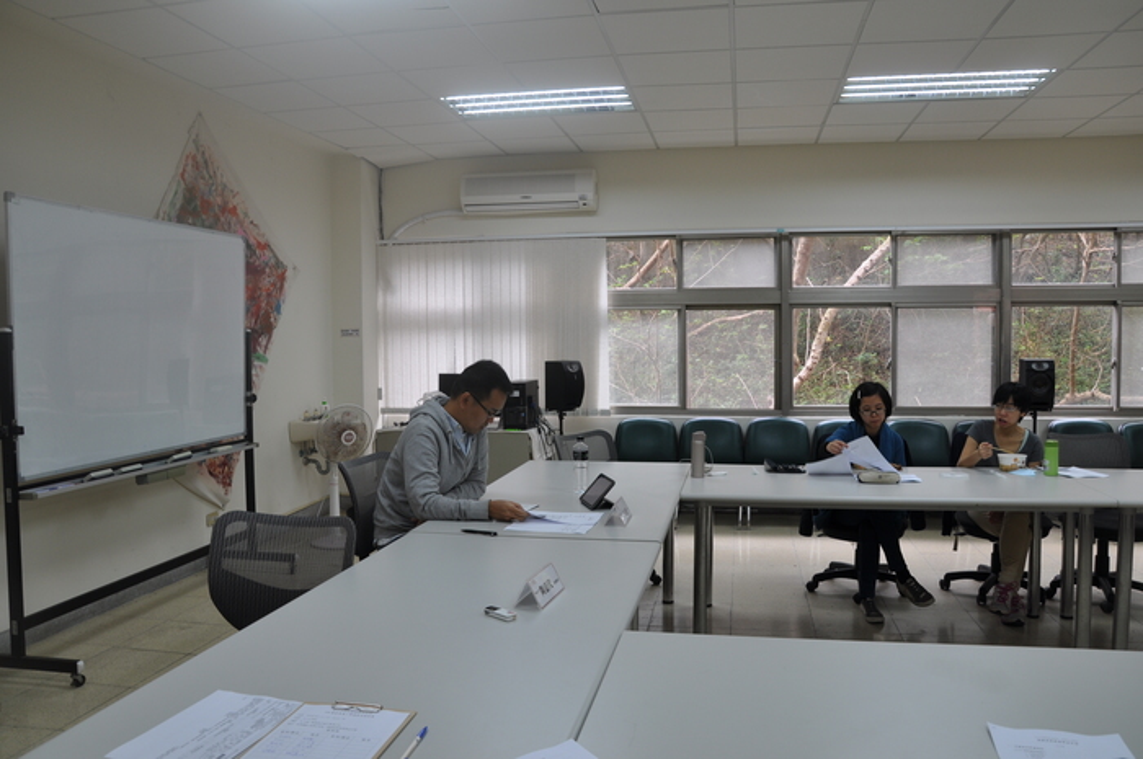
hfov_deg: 67.4
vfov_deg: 47.8
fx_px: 856
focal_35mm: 27
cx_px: 572
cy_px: 380
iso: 200
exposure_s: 1/40
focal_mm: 18
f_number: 6.3
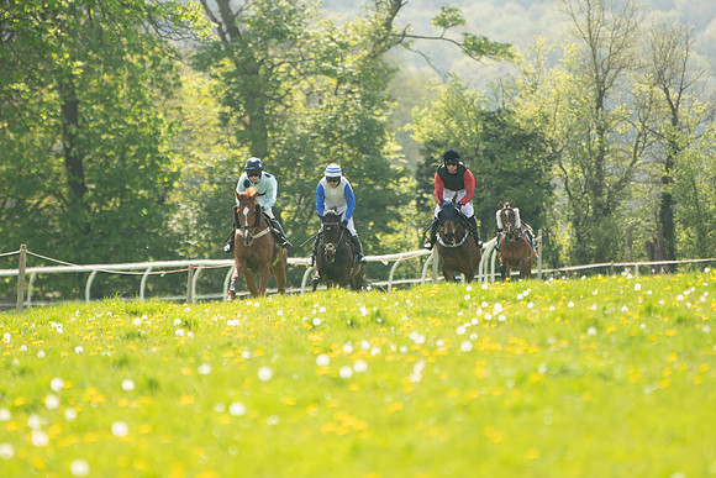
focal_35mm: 420
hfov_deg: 4.9
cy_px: 239
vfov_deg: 3.3
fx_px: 8355
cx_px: 358
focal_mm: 280
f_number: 4
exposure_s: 1/1250
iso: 400
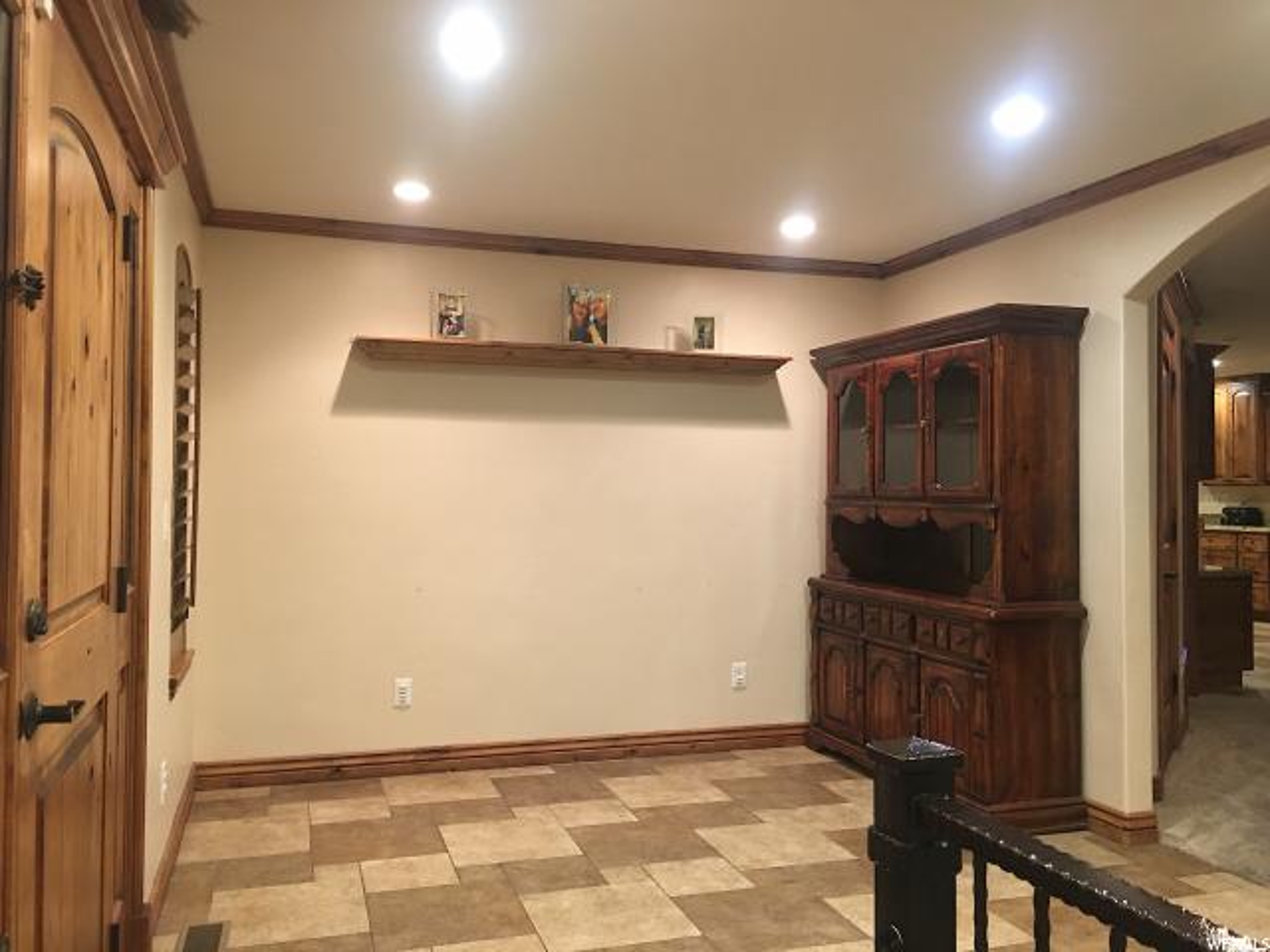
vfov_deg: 48.2
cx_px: 635
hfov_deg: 61.7
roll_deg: -0.5
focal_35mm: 29
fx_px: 1064
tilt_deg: +1.4
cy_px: 476
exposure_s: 1/10
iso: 80
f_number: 2.2
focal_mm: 4.15
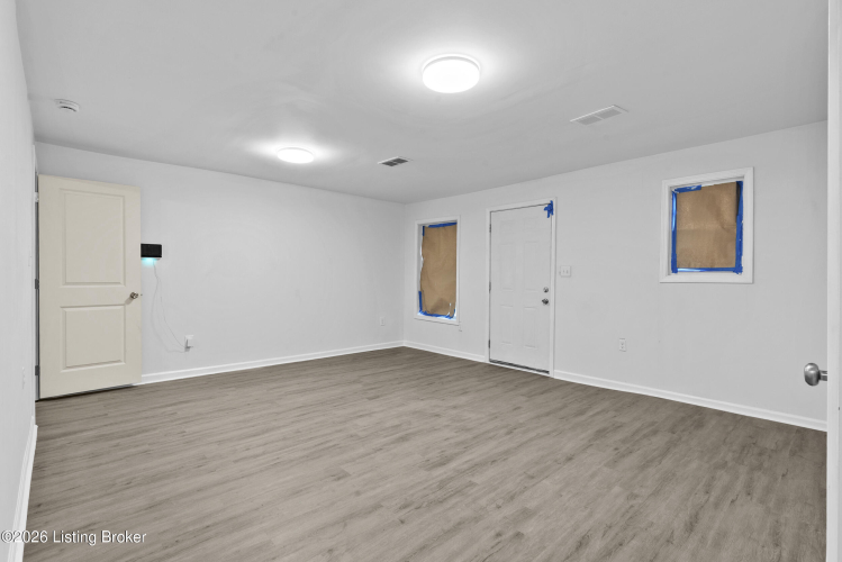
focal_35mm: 16
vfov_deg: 73.8
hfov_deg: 96.7
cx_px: 421
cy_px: 281
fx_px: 374
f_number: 11
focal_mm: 16
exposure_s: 1.3
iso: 400
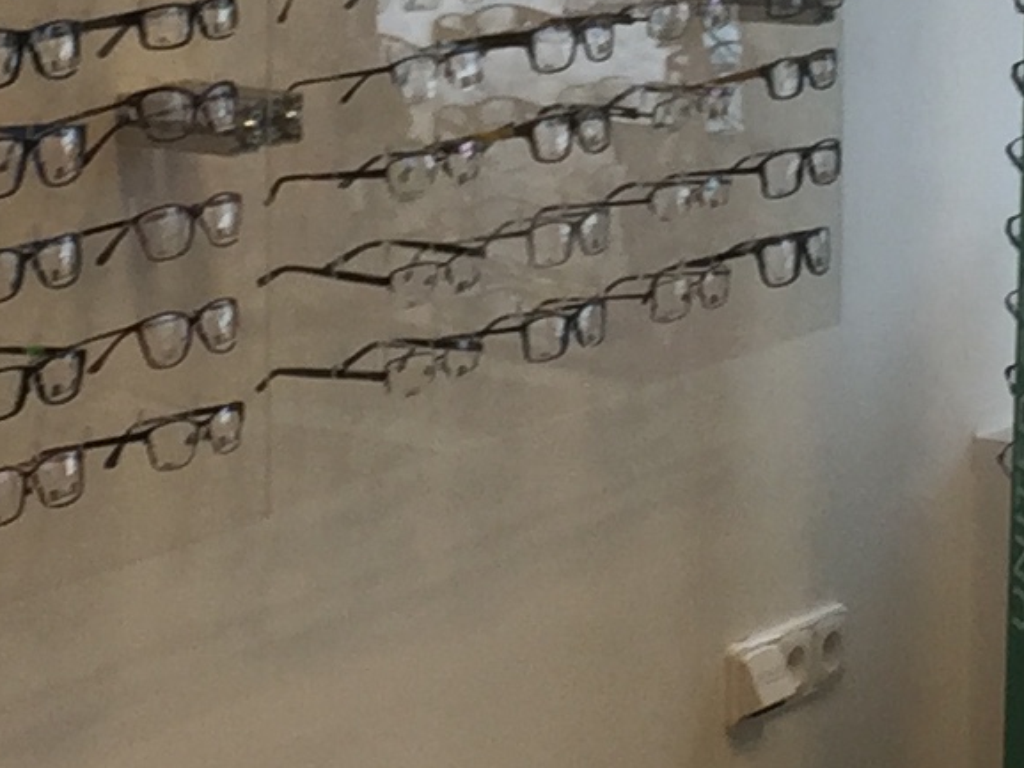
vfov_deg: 9.0
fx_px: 4852
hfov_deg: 12.0
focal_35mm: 164
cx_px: 587
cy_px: 90
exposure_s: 1/100
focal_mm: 4.15
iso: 40
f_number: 2.2
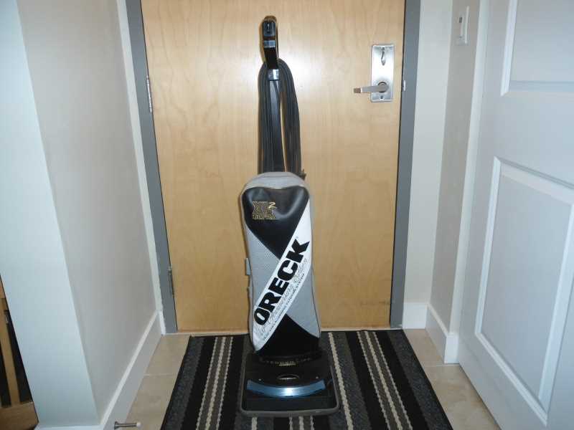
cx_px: 287
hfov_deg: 67.3
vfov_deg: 53.1
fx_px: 431
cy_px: 215
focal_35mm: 26
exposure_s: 1/30
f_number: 2.8
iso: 100
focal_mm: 4.7
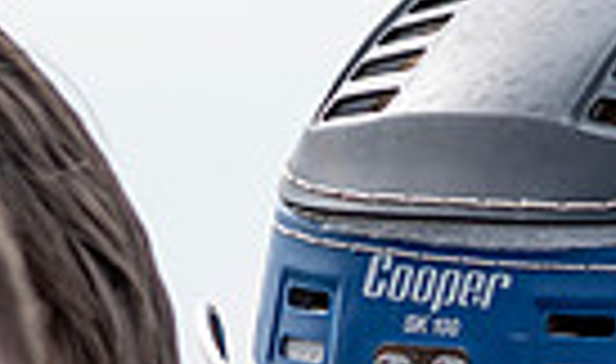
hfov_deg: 1.0
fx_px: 35375
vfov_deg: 0.6
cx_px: 471
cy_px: 833
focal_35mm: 2139
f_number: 2.8
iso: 100
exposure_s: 1/1600
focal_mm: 300
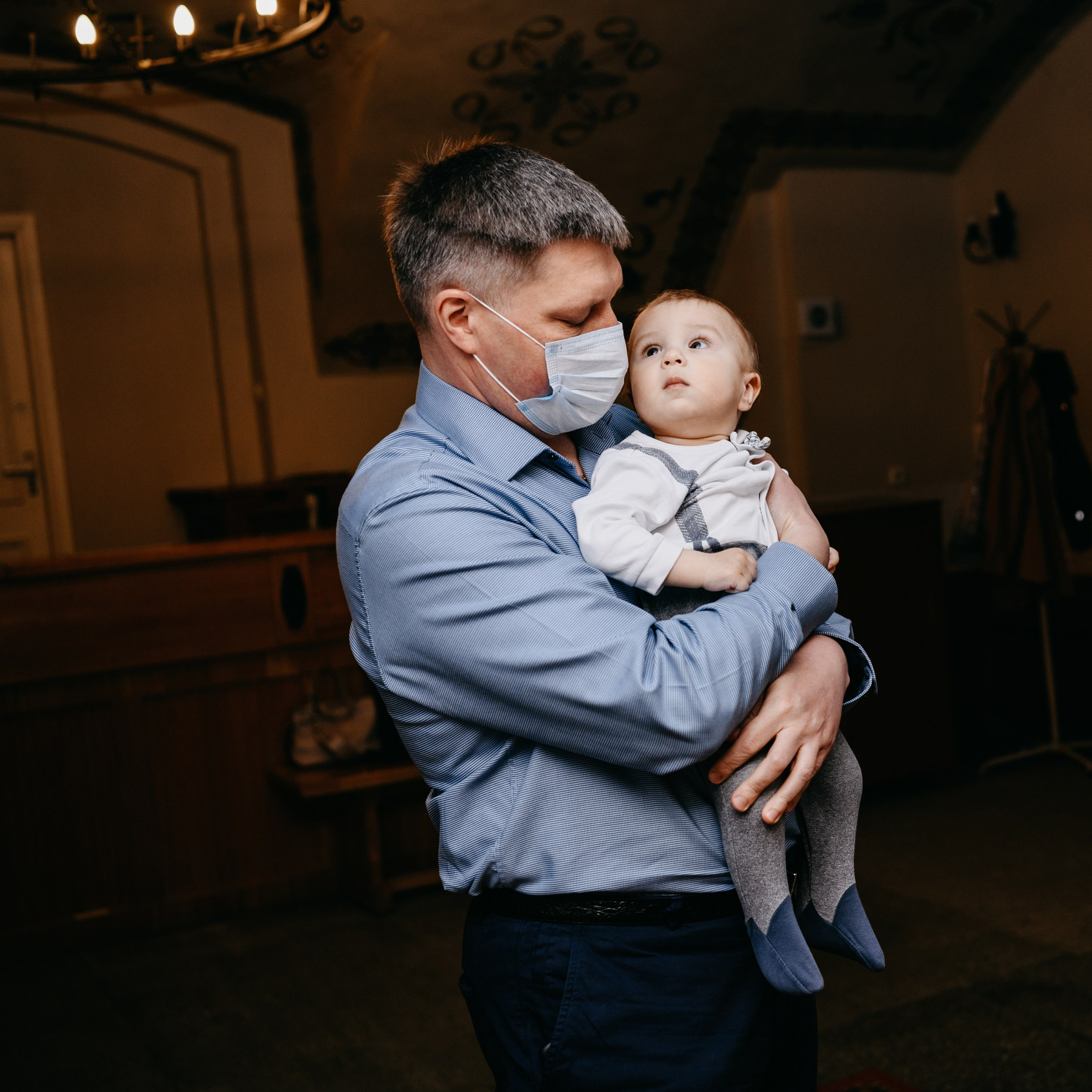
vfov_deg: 31.6
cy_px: 548
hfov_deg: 31.2
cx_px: 791
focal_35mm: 54
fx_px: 1927
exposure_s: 1/160
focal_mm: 42
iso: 250
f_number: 3.2
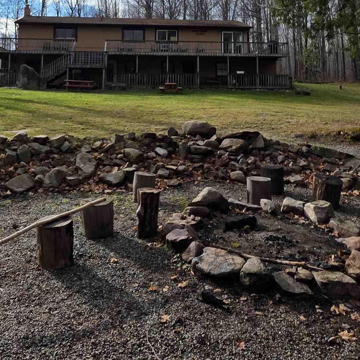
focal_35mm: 32
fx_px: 377
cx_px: 155
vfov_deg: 46.9
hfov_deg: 50.9
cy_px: 48
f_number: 1.9
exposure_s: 1/2436
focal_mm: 2.2
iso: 40
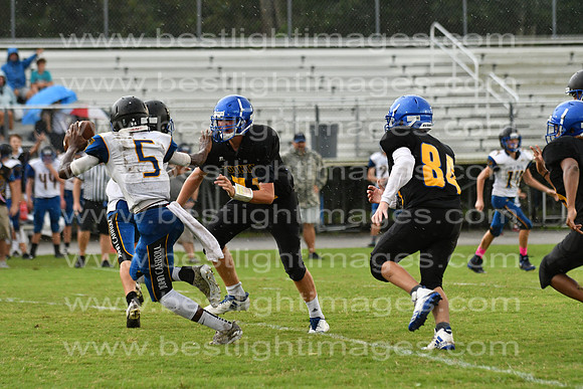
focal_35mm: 210
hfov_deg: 9.8
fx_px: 3401
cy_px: 194
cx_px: 292
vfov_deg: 6.5
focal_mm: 140
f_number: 3.5
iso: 1000
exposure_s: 1/1000
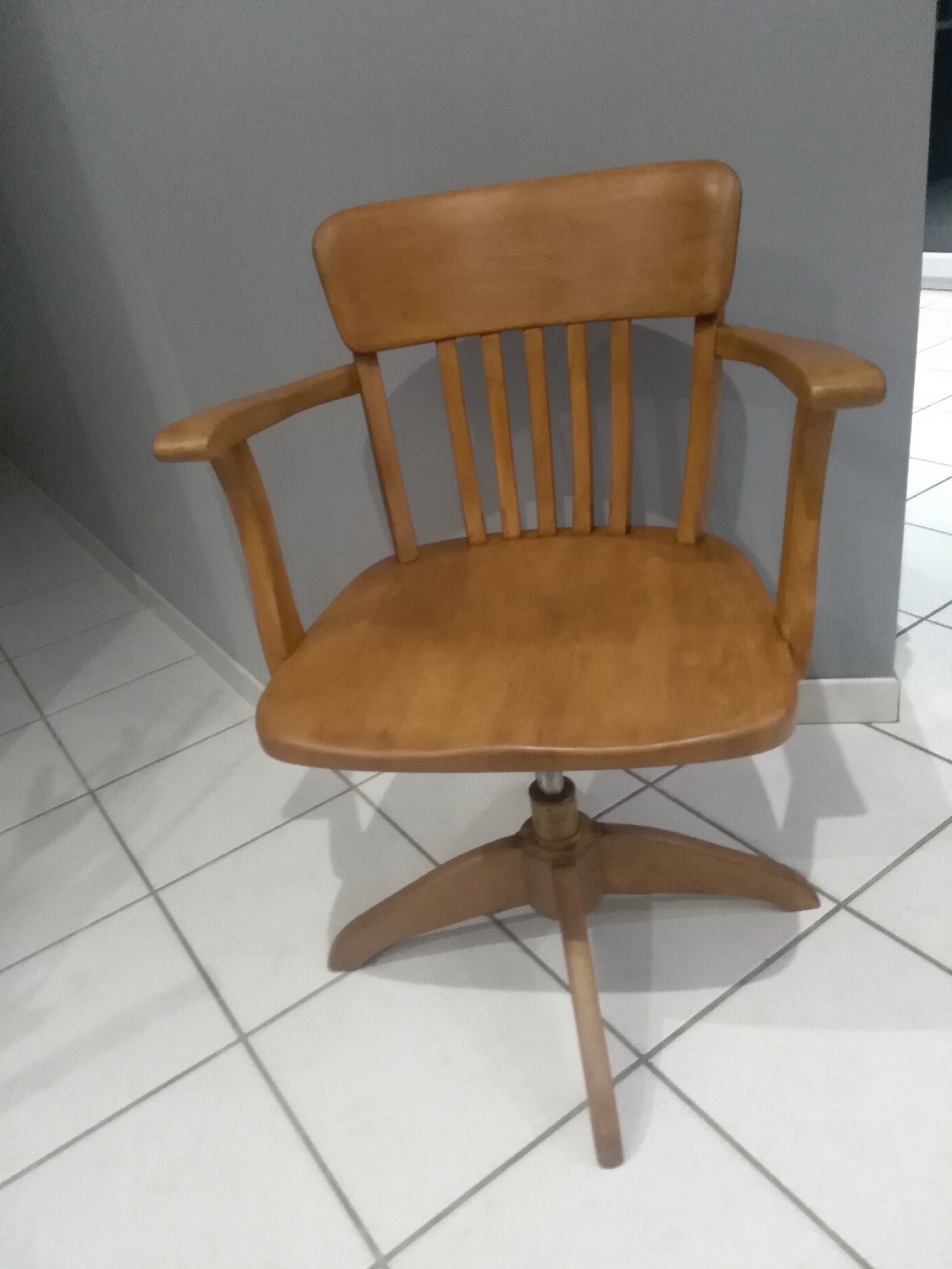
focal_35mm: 26
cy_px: 634
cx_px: 476
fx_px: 953
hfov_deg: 53.1
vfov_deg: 67.3
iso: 874
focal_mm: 3.54
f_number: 2
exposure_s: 1/20
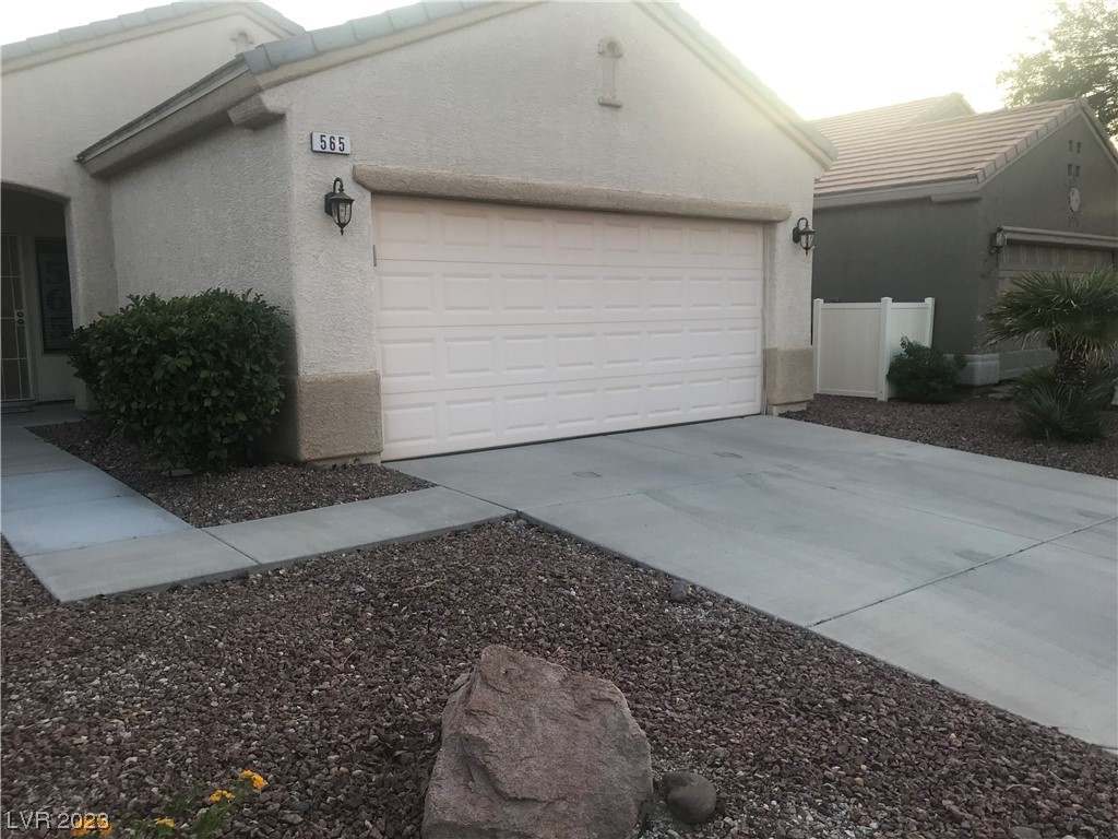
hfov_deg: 63.4
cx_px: 559
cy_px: 420
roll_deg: +0.2
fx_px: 904
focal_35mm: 28
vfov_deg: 49.7
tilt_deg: -5.6
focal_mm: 3.99
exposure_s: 1/173
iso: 20
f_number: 1.8
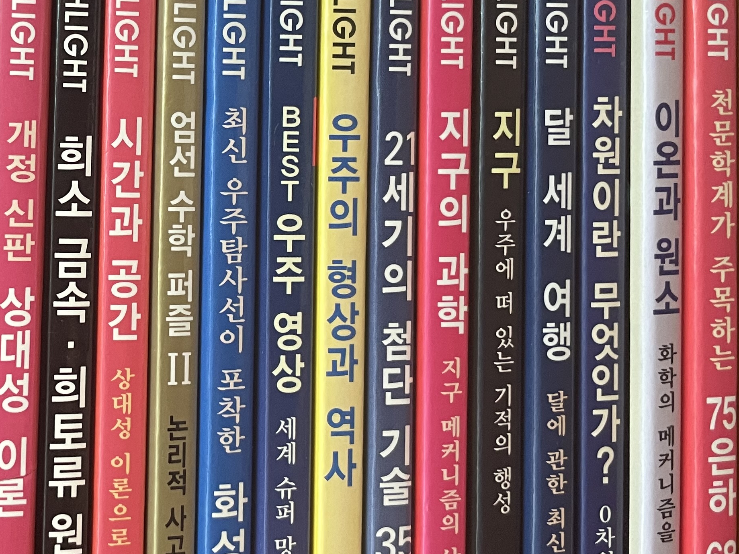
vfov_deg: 25.3
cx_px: 42
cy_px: 129
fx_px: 1217
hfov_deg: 31.8
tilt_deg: -1.9
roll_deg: +0.7
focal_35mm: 57
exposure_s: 1/60
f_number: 1.6
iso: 200
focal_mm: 4.2
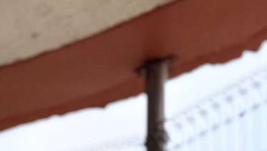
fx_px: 1176
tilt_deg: +3.1
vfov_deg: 6.0
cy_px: 637
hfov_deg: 12.1
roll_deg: -0.6
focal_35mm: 166
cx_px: 446
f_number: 1.78
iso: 100
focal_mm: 6.76
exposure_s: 1/319
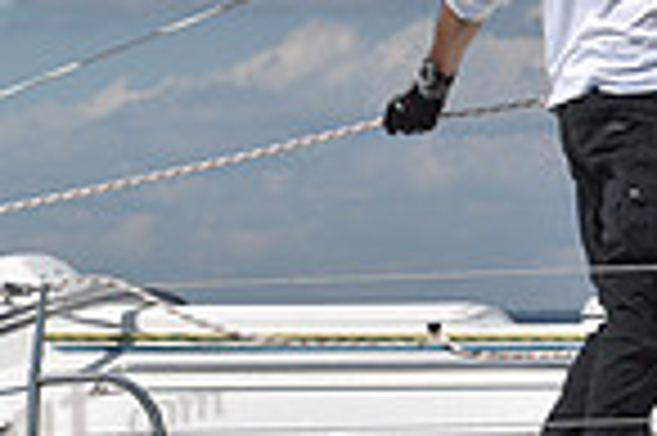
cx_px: -639
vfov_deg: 3.4
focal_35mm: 398
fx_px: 7255
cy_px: 294
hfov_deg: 5.1
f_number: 13
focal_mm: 100
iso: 320
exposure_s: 1/1250
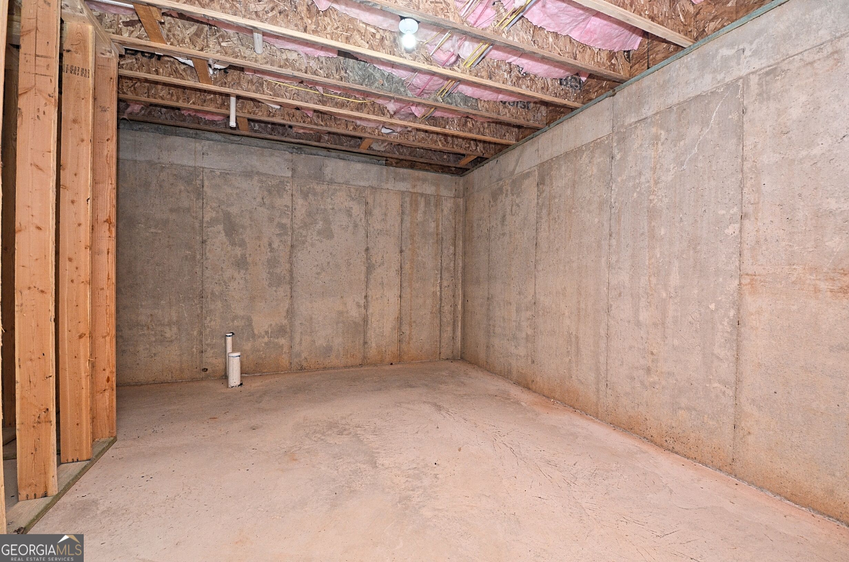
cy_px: 281
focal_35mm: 15
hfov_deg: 100.5
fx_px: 353
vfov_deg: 77.1
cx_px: 424
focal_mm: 10
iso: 400
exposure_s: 1/60
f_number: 5.6
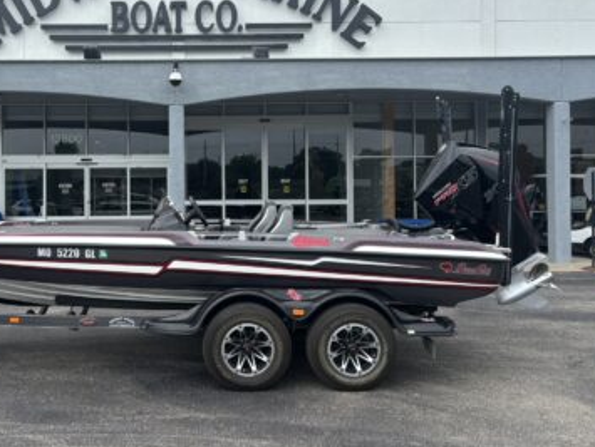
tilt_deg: +0.4
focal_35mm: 39
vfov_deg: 36.7
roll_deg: -0.5
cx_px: 180
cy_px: 179
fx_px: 671
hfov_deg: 46.8
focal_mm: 5.96
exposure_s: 1/2342
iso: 50
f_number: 1.6
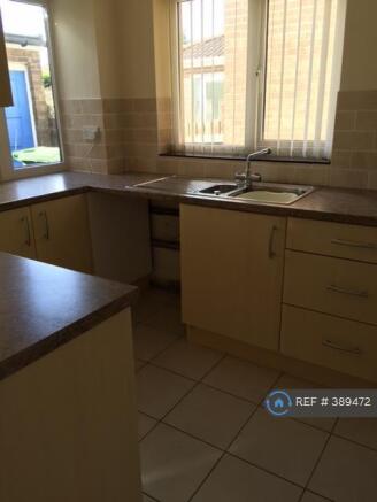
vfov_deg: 61.6
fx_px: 421
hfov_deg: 48.2
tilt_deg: -18.4
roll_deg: +1.3
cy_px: 251
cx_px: 188
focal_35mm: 29
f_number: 2.2
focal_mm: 4.15
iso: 40
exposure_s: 1/100
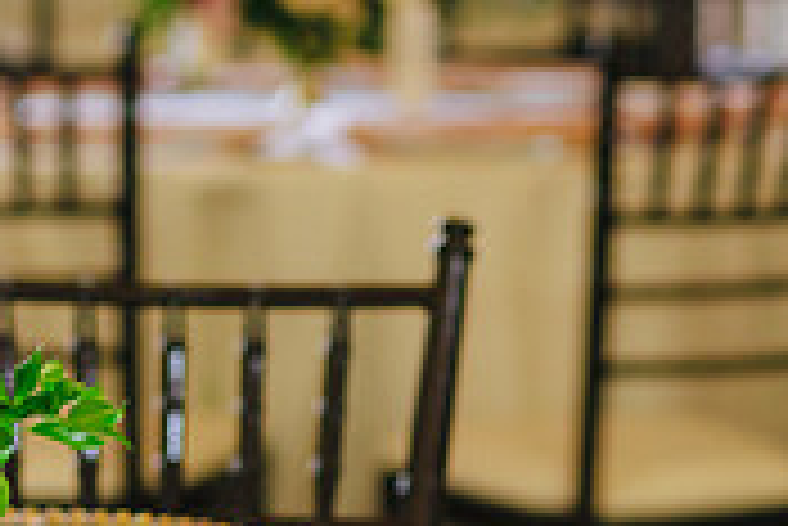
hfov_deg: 7.3
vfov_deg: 4.9
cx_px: -77
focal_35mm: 282
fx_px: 6178
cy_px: 294
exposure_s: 1/160
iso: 400
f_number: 3.5
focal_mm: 85
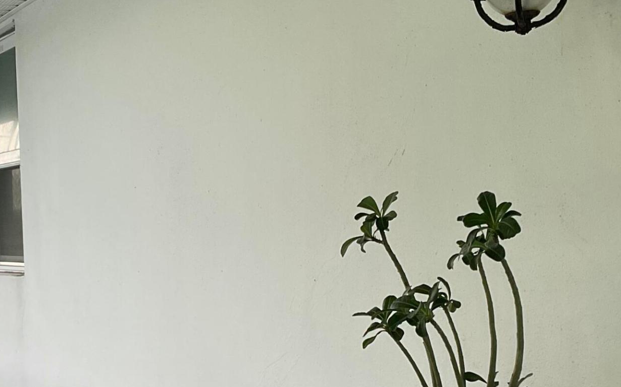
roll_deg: +1.2
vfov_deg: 17.9
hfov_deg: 28.5
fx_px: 1218
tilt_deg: -4.8
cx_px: 246
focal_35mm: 72
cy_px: 309
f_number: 1.8
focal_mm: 3
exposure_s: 1/120
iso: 32
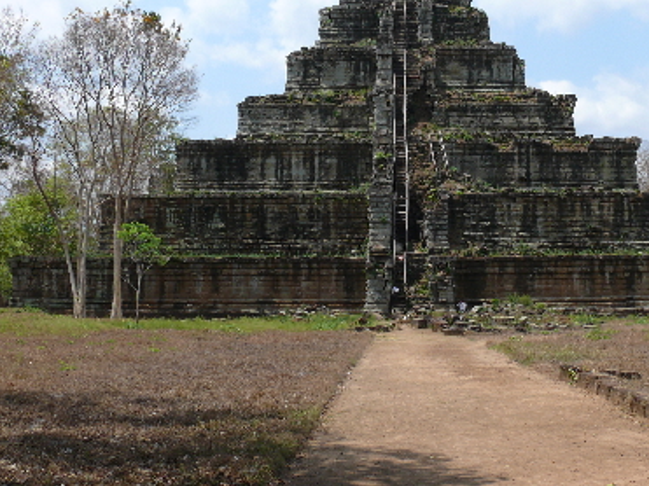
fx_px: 1031
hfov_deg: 34.7
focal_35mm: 55
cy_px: 144
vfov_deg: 26.3
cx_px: 421
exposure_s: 1/500
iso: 100
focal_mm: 7.4
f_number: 5.6
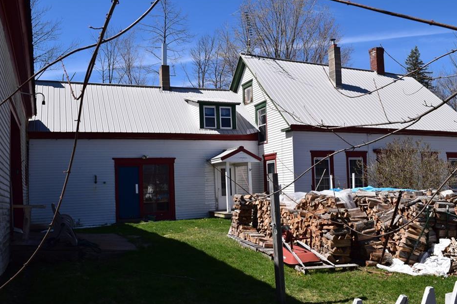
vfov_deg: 39.9
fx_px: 419
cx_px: 235
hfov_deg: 57.2
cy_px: 162
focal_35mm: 33
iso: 250
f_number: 11
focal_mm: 20
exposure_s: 1/500
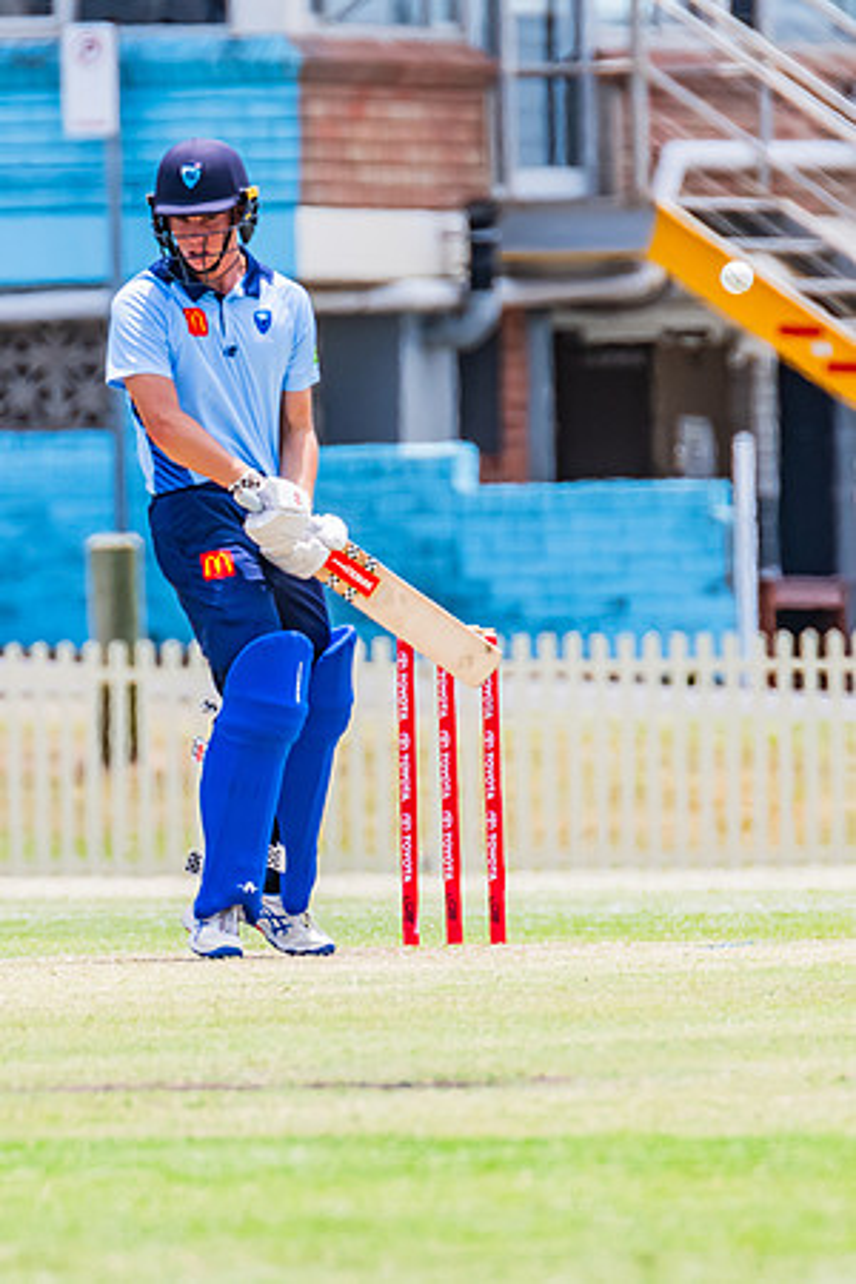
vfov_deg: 2.0
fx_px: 36966
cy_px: 735
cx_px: 307
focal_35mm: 1037
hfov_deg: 1.3
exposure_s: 1/2000
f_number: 9
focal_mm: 600
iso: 800
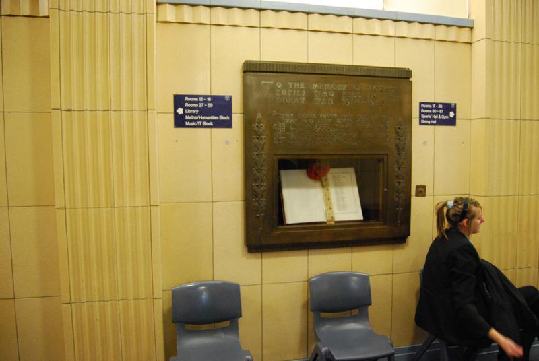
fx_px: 405
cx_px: 270
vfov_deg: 48.1
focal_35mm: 27
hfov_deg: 67.3
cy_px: 180
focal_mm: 18
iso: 1600
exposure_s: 1/20
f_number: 3.5
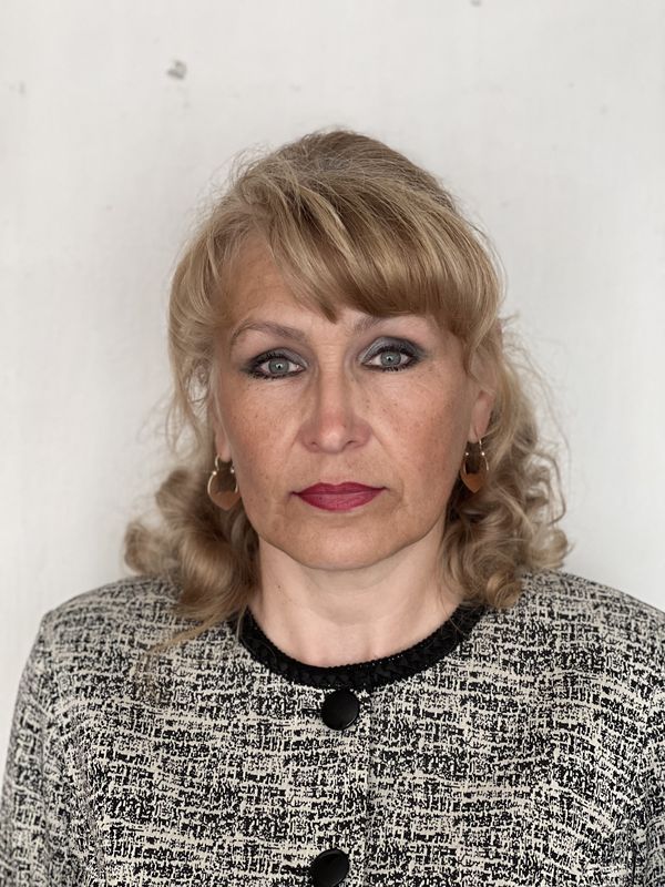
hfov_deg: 19.1
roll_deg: -0.1
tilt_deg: -3.4
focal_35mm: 77
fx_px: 1972
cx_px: 332
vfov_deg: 25.3
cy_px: 444
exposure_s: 1/121
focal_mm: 9
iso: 160
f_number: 2.8
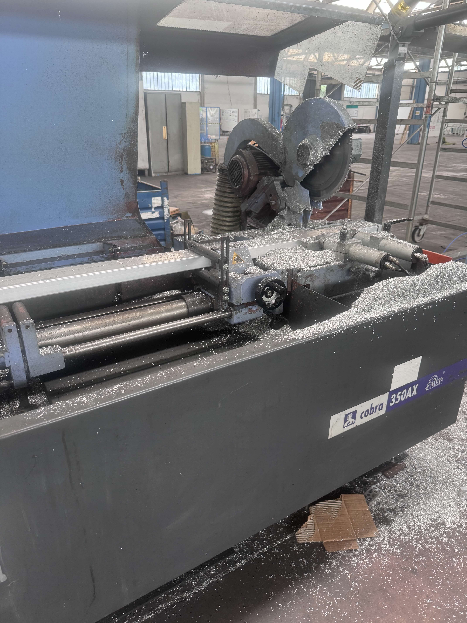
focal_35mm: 24
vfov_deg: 71.6
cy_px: 312
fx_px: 432
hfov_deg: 56.8
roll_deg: -0.2
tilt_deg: -23.2
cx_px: 234
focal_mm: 6.76
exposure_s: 1/79
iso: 200
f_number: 1.78
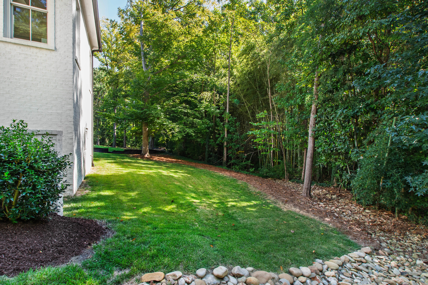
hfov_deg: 100.4
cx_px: 214
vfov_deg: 77.3
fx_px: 178
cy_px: 142
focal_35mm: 15
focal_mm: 10
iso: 320
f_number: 9
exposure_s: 1/60
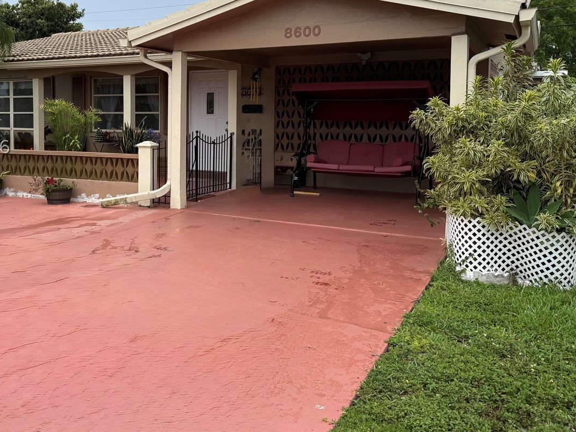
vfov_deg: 39.2
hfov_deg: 50.1
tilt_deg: -1.8
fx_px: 599
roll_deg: +0.2
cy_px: 147
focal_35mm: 36
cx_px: 175
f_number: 1.78
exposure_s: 1/2611
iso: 80
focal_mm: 6.76
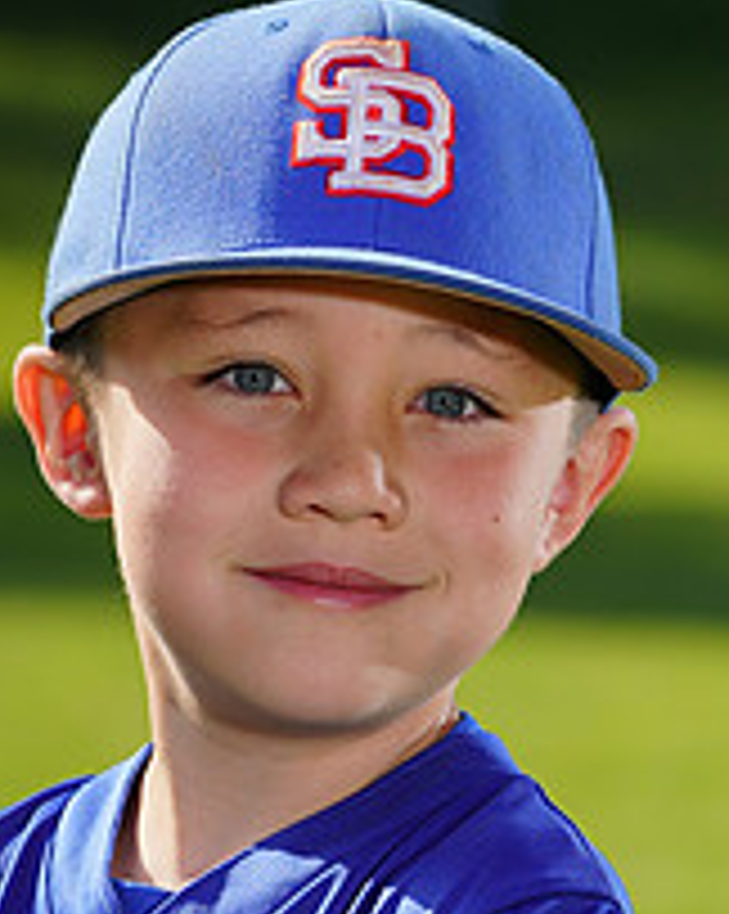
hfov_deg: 2.9
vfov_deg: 3.6
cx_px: 106
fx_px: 14369
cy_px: 1144
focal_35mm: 532
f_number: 9
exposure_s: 1/250
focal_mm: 198
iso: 100
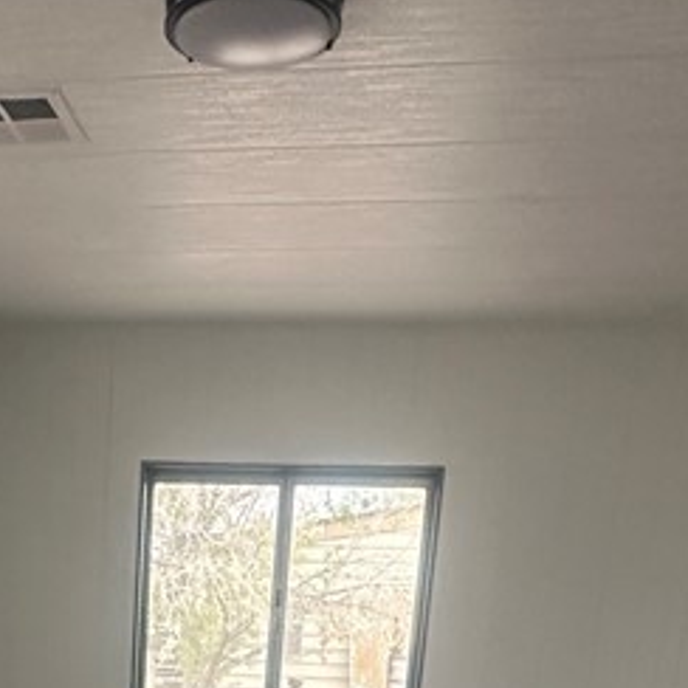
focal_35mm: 52
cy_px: 953
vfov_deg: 26.4
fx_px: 1169
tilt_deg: -16.2
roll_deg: -1.0
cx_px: 116
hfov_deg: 31.7
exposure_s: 1/60
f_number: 2.2
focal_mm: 2.22
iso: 320
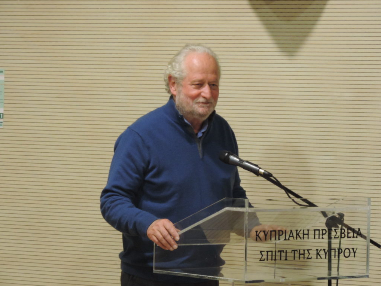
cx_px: 190
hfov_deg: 10.6
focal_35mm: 186
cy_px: 143
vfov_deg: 8.0
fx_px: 2048
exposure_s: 1/15
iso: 800
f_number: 4.6
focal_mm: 33
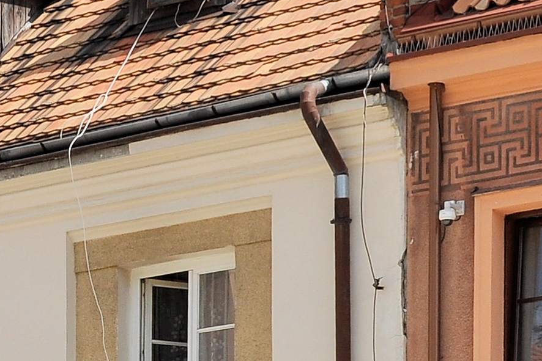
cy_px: 303
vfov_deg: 6.8
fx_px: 3042
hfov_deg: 10.1
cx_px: -32
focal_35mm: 202
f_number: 10
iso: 200
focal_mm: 30
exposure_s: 1/400
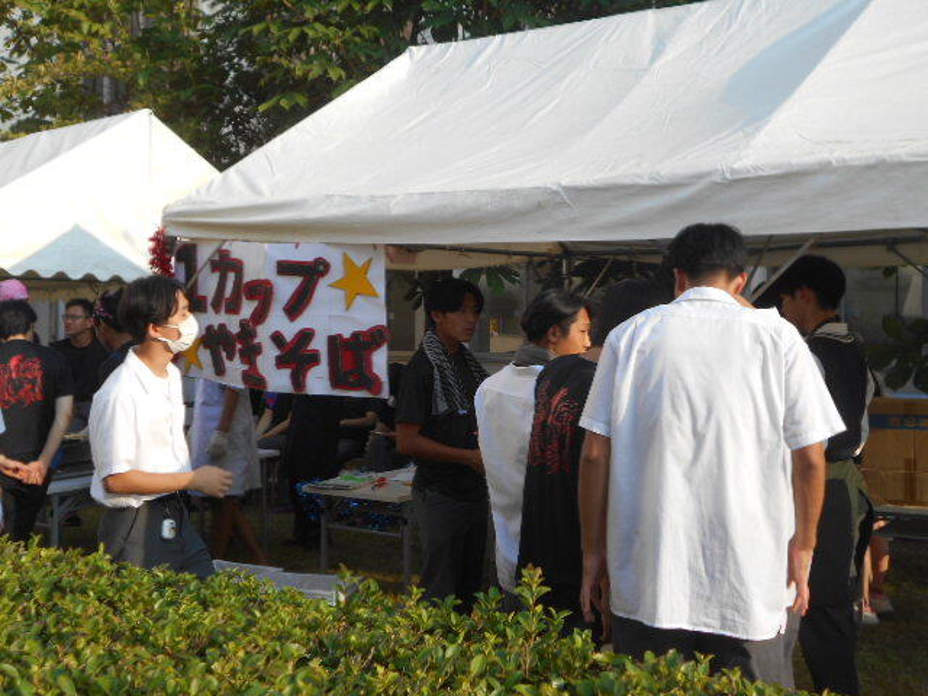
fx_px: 1180
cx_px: 464
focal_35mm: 44
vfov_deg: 32.9
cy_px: 348
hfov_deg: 42.9
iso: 80
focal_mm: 7.7
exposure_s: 1/250
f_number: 4.2
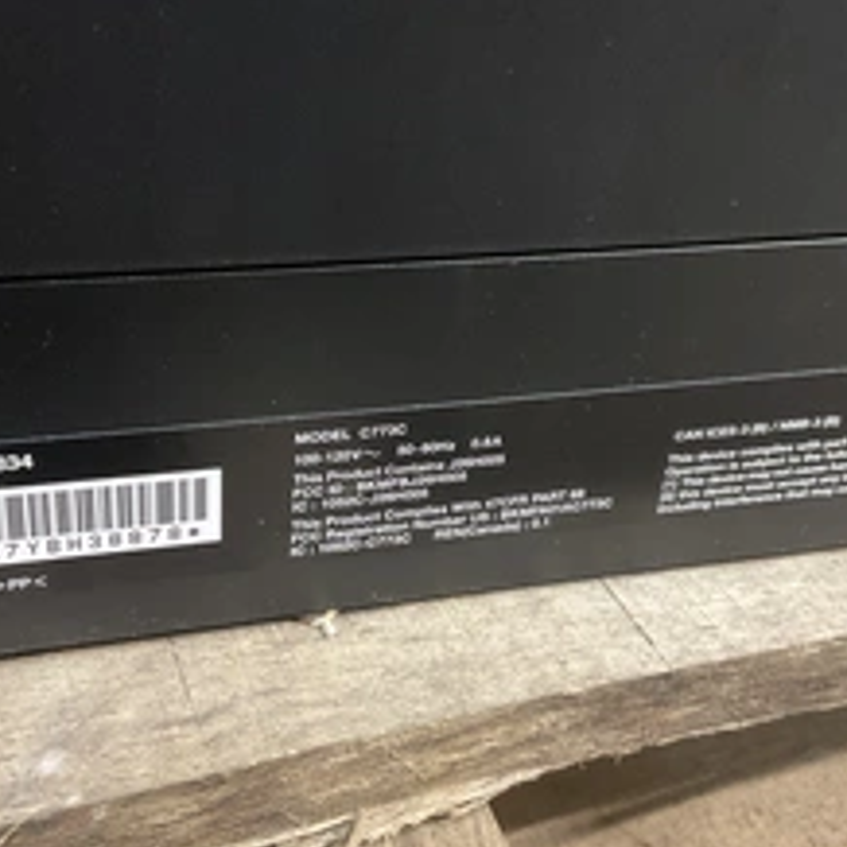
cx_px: 435
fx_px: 1301
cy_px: 392
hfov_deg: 36.1
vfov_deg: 36.0
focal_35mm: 47
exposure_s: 1/30
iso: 320
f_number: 1.8
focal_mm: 3
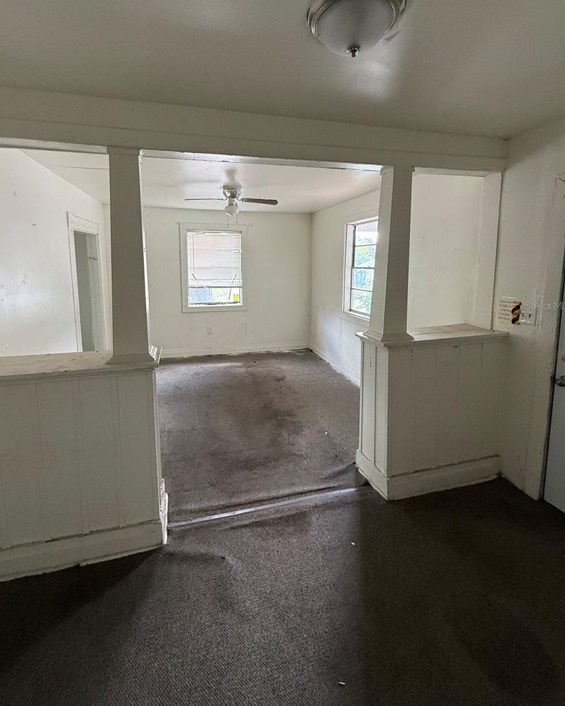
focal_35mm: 16
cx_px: 264
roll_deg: +0.1
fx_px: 334
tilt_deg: -5.4
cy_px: 305
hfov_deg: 80.3
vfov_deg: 92.6
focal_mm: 2.22
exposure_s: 1/99
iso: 250
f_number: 2.2
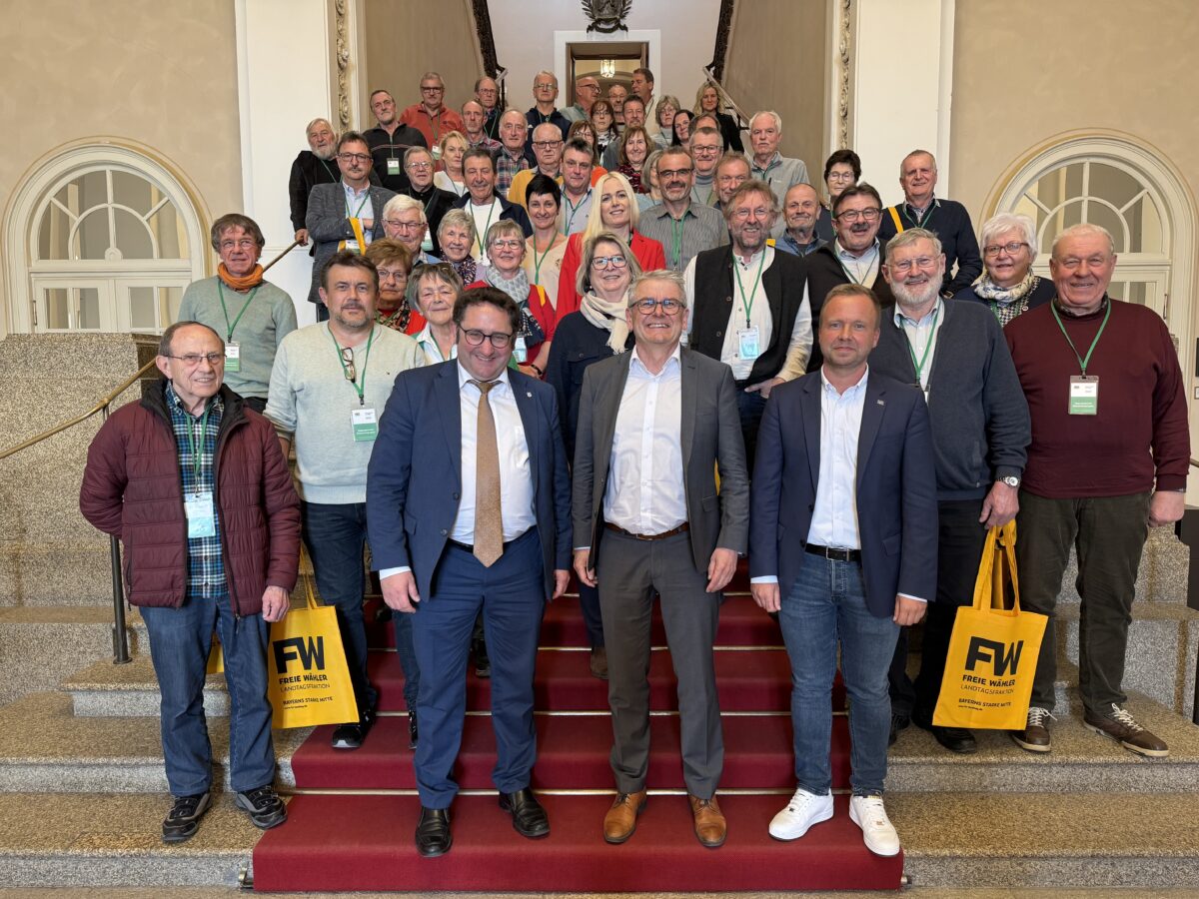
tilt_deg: -3.9
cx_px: 600
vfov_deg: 56.8
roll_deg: +0.9
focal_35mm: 24
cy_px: 450
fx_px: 831
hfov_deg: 71.6
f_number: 1.78
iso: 160
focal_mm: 6.76
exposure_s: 1/50
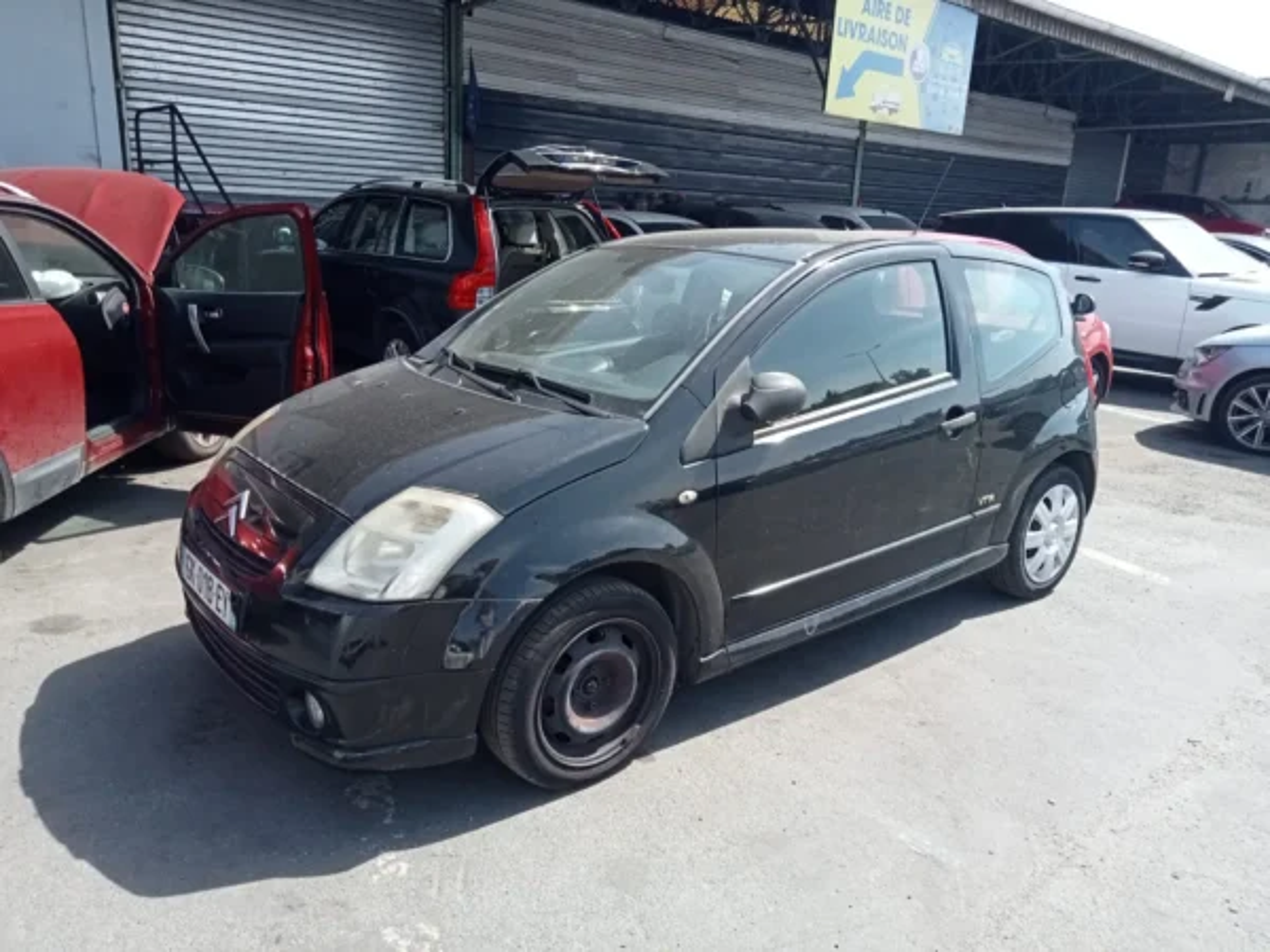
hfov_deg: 63.4
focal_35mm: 28
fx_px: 1027
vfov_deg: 49.7
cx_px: 635
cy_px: 476
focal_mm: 3.46
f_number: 2.2
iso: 100
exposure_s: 1/420
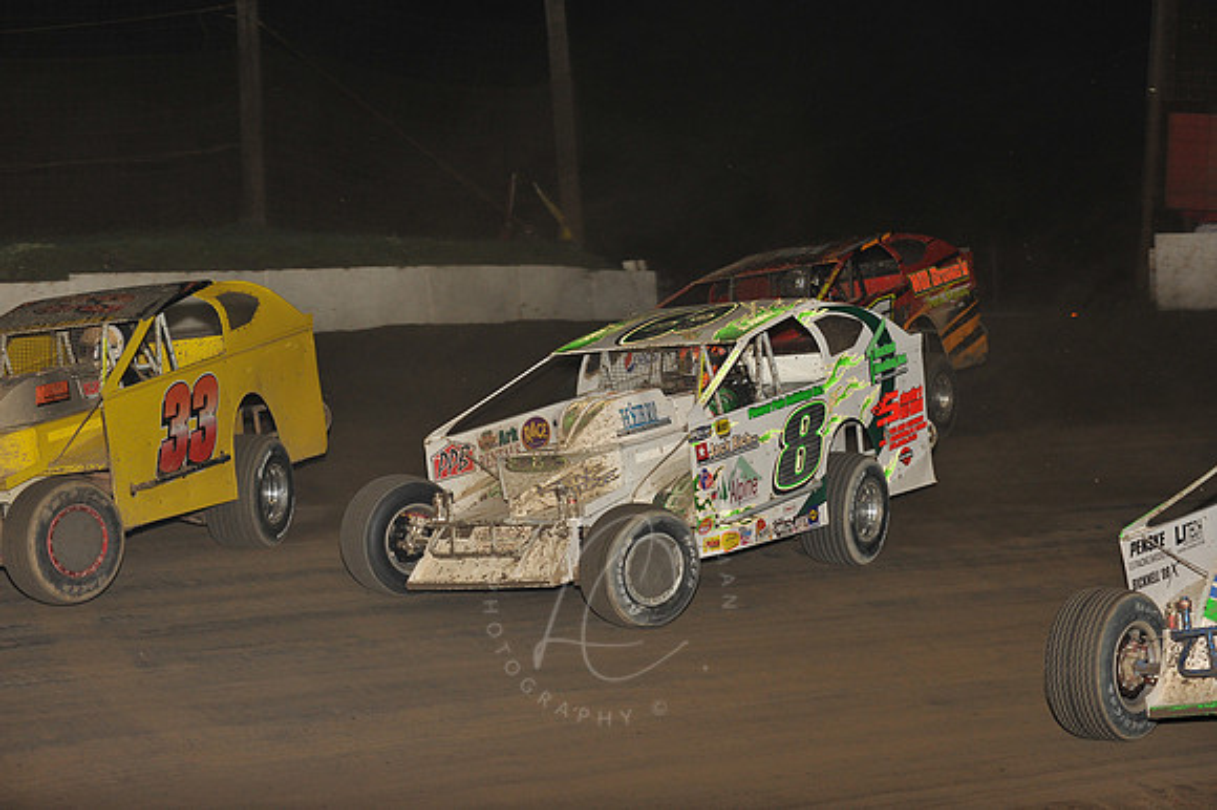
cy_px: 405
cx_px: 608
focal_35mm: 100
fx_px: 3378
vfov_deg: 13.7
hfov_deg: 20.4
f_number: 6.3
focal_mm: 100
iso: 1250
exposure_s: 1/320
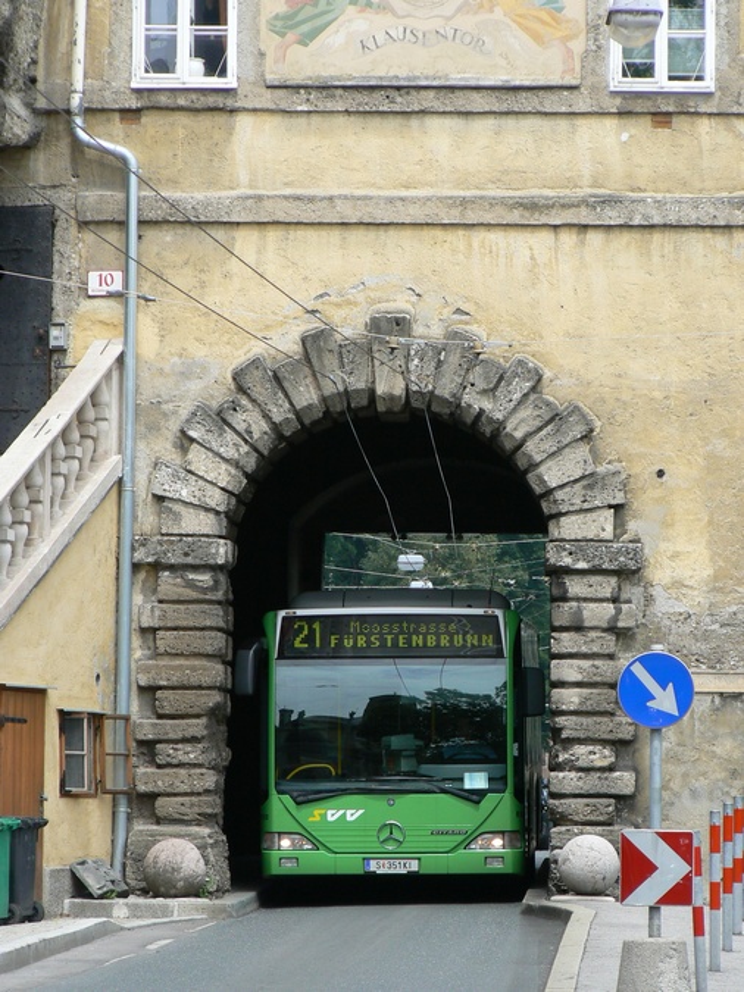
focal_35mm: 186
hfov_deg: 8.0
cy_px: 496
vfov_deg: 10.6
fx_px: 5332
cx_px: 372
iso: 100
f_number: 3.3
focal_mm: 31
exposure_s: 1/800
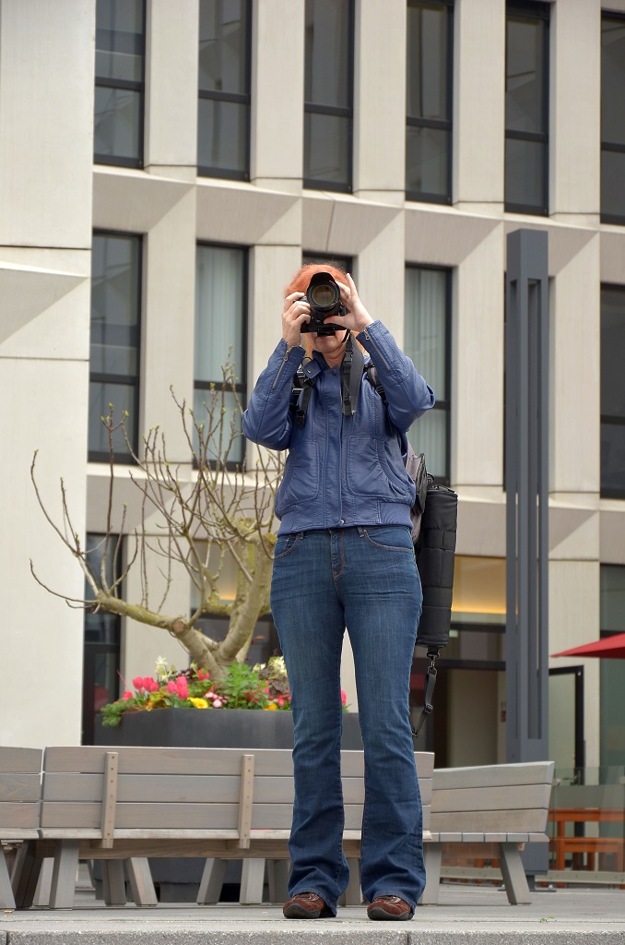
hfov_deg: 12.1
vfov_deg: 18.2
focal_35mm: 112
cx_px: 312
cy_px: 472
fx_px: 2943
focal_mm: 75
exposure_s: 1/100
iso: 160
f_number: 5.6
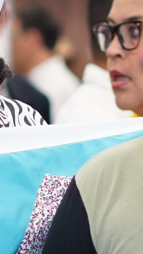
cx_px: -14
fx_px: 2374
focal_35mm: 352
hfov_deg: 3.4
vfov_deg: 6.1
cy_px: 127
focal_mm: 50
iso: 800
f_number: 1.8
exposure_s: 1/200
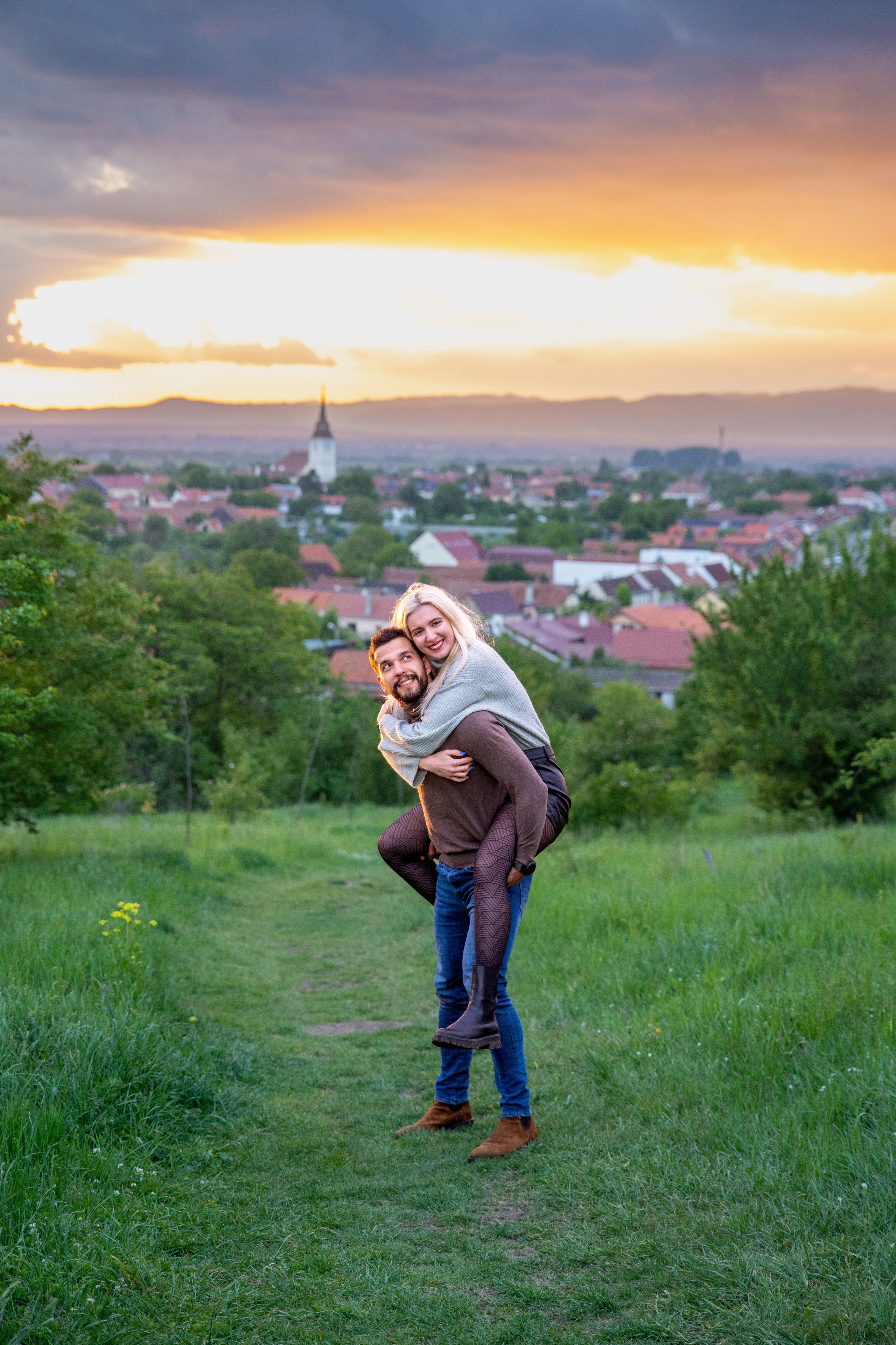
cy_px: 672
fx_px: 2464
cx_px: 448
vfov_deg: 30.5
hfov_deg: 20.6
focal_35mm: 66
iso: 1250
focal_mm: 66
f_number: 2.8
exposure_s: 1/400
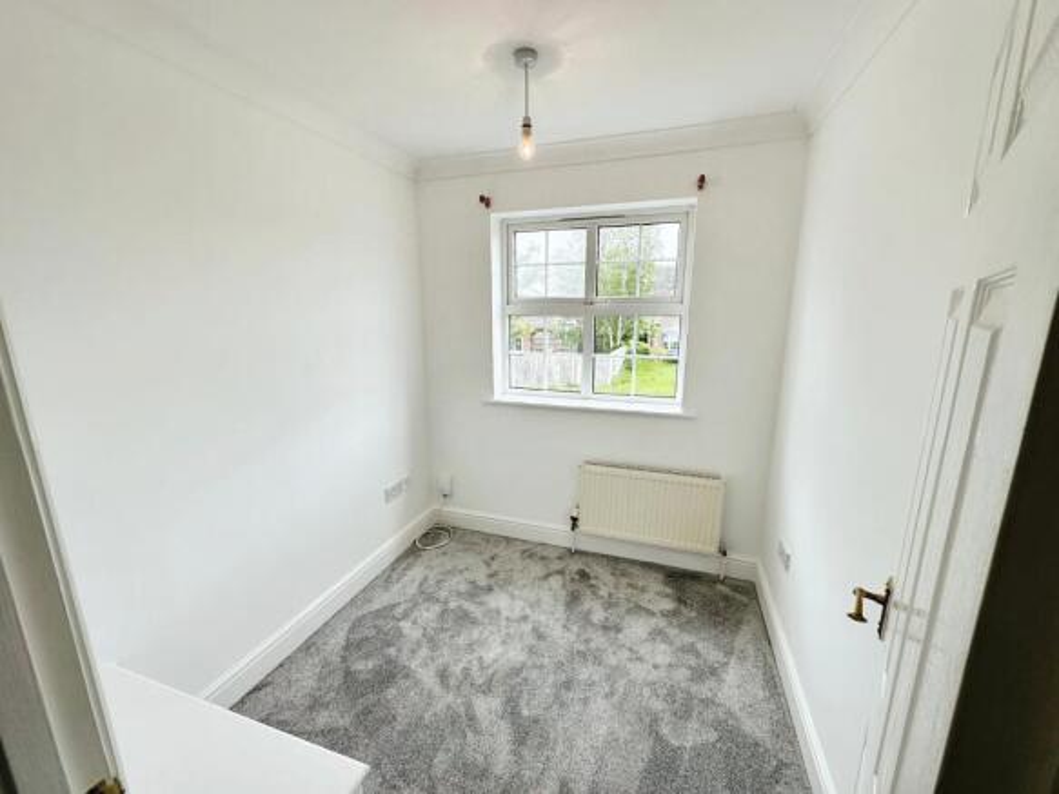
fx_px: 428
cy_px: 397
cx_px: 530
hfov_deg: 102.1
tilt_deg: -11.6
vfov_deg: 85.7
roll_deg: +0.3
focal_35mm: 14
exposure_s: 1/179
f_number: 2.2
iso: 40
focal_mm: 2.22
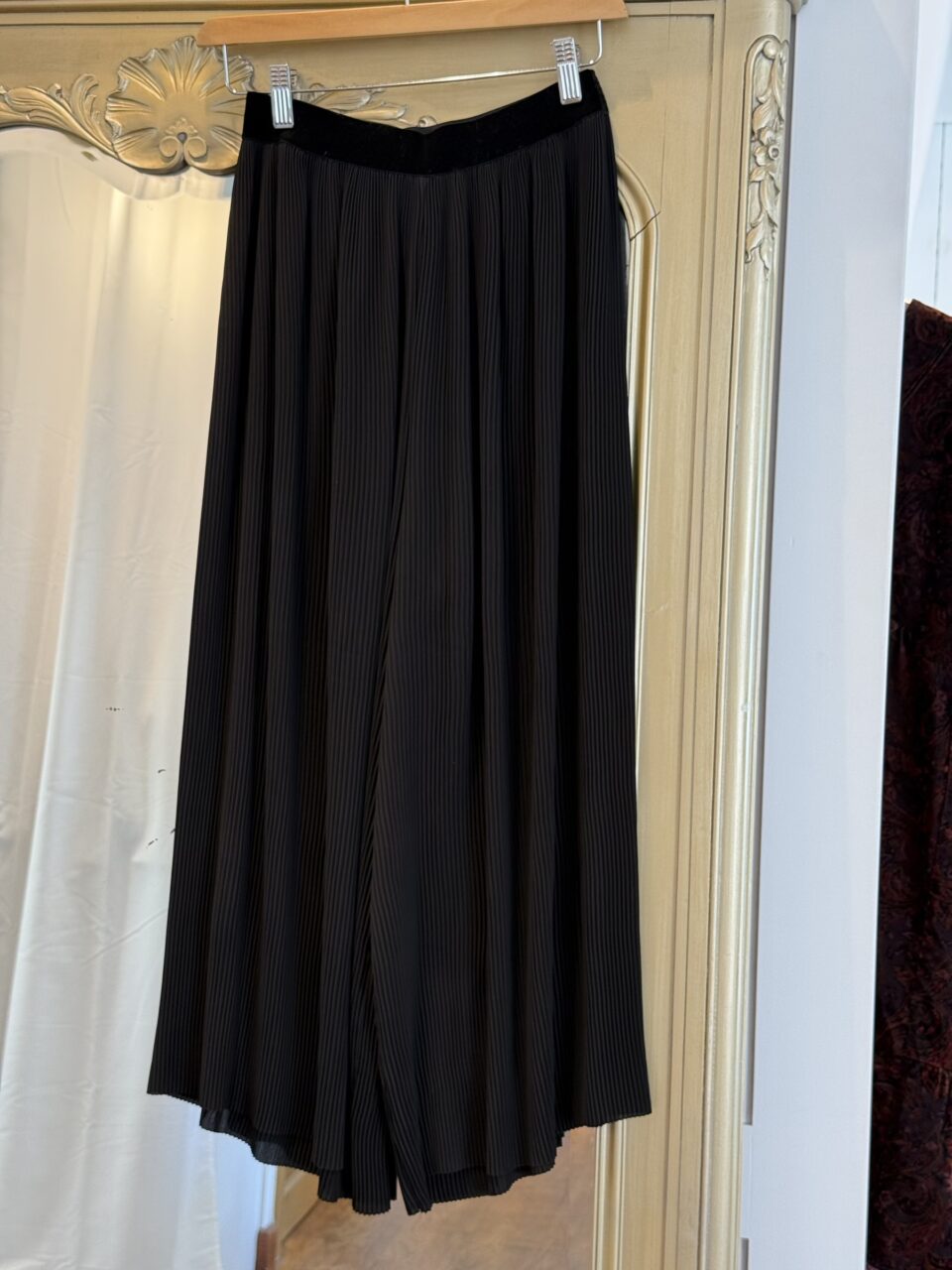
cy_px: 635
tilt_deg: -4.0
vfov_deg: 39.7
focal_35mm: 48
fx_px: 1760
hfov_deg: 30.3
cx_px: 476
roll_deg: -1.4
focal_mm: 6.76
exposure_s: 1/100
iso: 50
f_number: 1.78
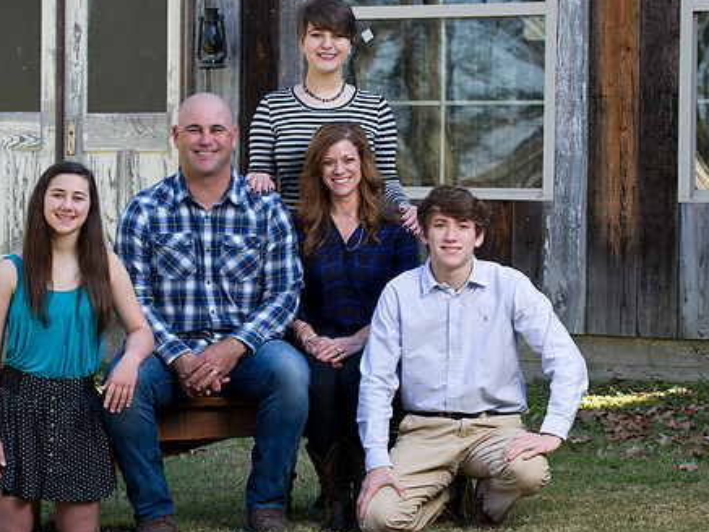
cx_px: 286
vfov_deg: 11.9
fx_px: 2561
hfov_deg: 15.8
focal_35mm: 125
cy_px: 256
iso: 400
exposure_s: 1/125
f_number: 6.3
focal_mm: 98
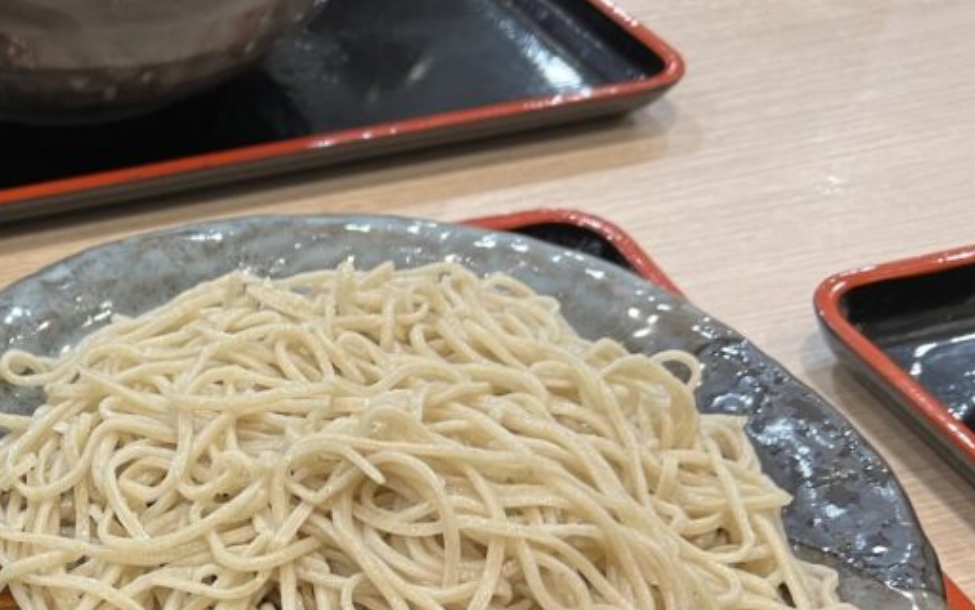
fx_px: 1462
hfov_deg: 33.8
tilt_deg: -43.3
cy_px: 513
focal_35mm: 55
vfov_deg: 23.1
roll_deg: +1.2
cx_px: 6
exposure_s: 1/50
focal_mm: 5.7
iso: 100
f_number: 1.5
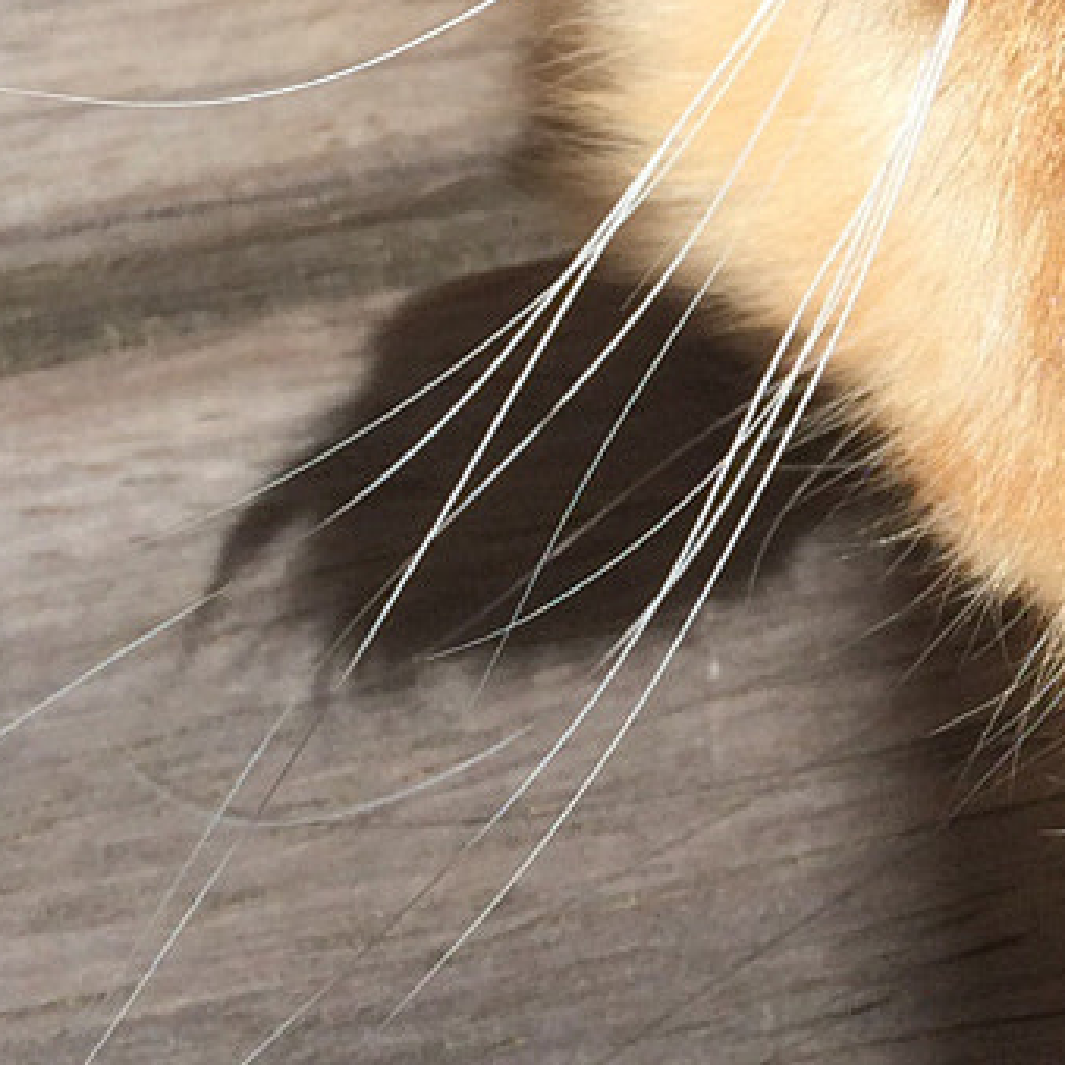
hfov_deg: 13.5
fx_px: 4212
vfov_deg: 13.9
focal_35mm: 121
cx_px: 1665
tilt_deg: -45.3
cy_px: -292
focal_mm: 4.15
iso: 32
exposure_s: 1/2564
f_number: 2.2
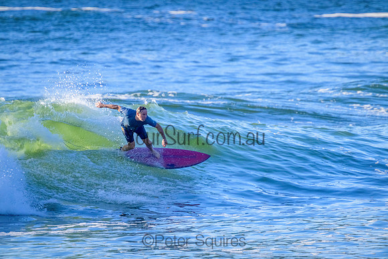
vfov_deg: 1.7
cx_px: 194
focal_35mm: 800
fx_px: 8624
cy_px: 130
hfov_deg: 2.6
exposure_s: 1/2000
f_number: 11
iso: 2200
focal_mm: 800
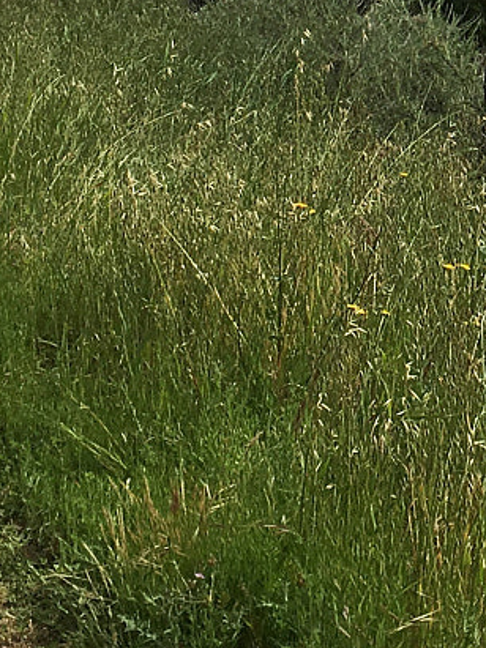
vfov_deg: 16.8
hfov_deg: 12.8
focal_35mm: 113
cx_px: 595
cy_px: -95
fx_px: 2116
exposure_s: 1/2262
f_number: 2.2
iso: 25
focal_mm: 4.15
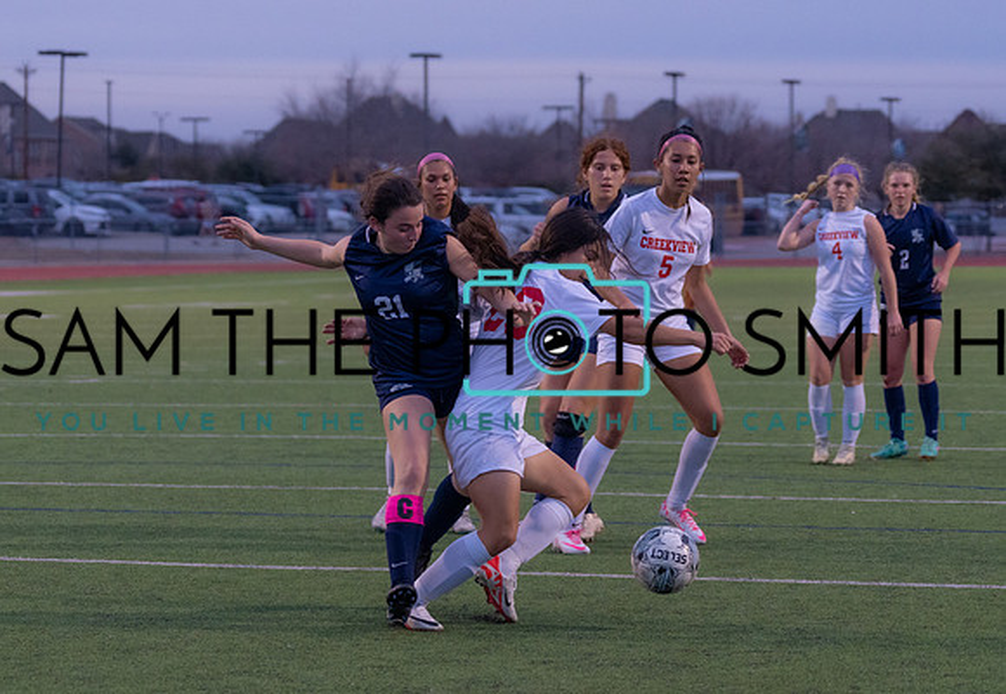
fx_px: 4361
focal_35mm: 154
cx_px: 471
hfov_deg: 13.2
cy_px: 418
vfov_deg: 9.1
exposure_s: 1/1000
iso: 2500
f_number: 4
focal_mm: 98
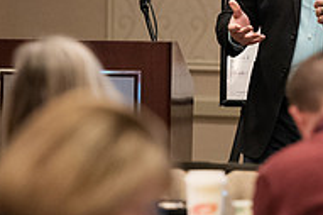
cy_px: 79
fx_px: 4500
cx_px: 343
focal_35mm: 502
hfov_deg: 4.1
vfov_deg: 2.7
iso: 5000
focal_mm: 165
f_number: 2.8
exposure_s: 1/200
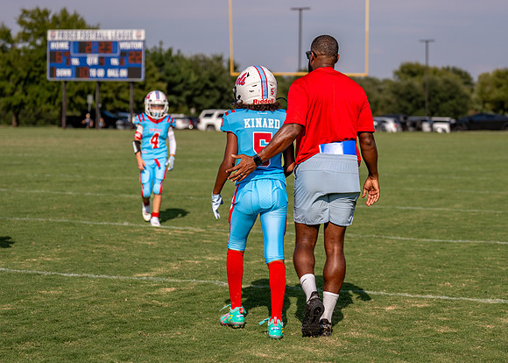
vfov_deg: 14.6
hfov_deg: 20.3
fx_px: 1419
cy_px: 170
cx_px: 287
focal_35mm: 98
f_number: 2.8
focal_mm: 70
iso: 160
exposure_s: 1/5000
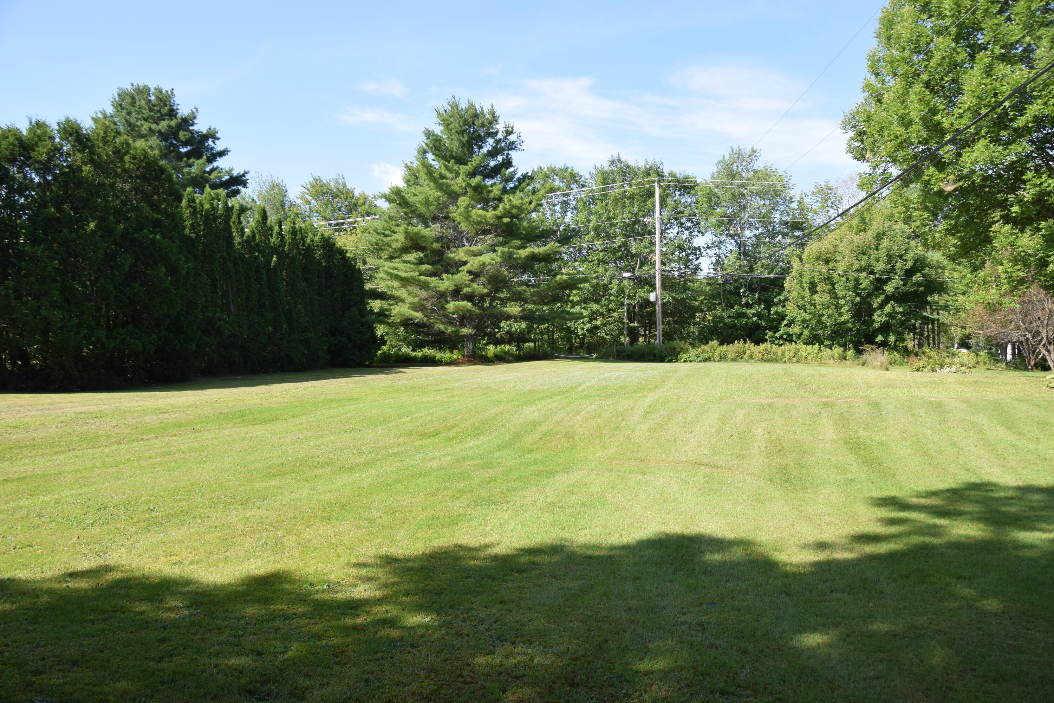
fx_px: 790
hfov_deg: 67.4
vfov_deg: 47.9
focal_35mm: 27
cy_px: 352
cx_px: 527
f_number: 8
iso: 200
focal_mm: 18
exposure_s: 1/250
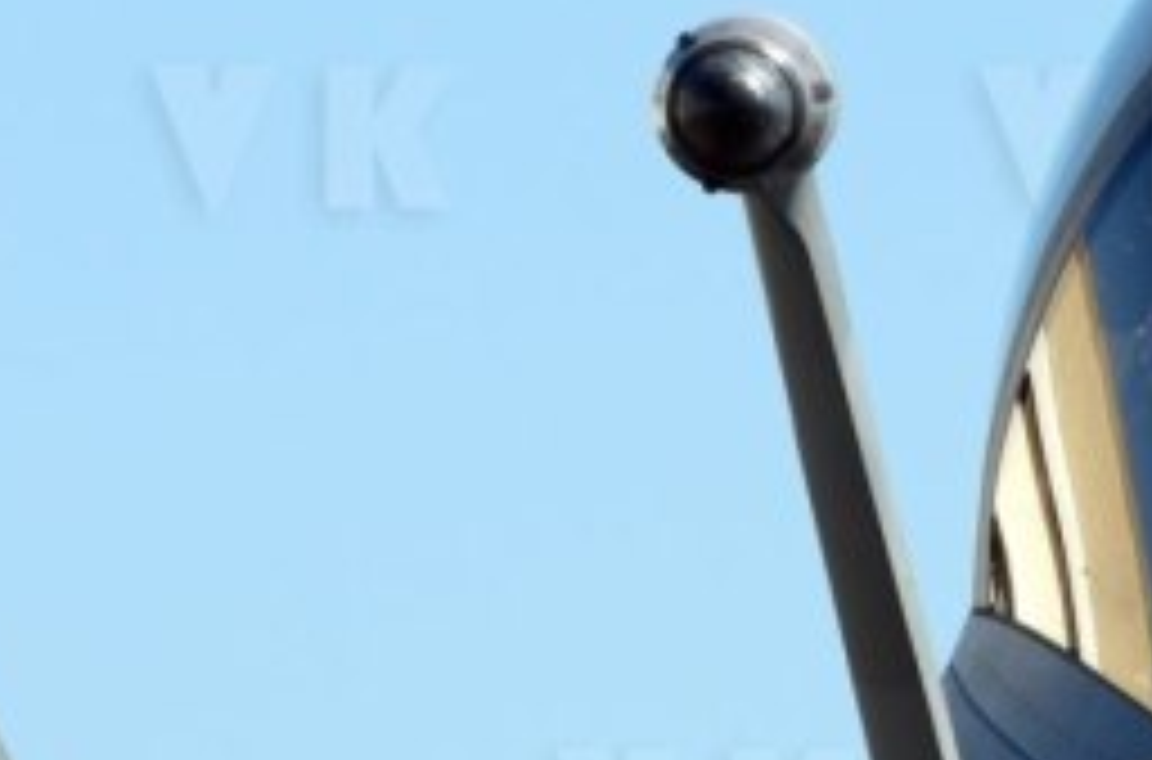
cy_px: 274
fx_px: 29956
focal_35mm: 939
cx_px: 1530
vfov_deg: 1.5
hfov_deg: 2.2
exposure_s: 1/500
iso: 100
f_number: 8
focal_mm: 200
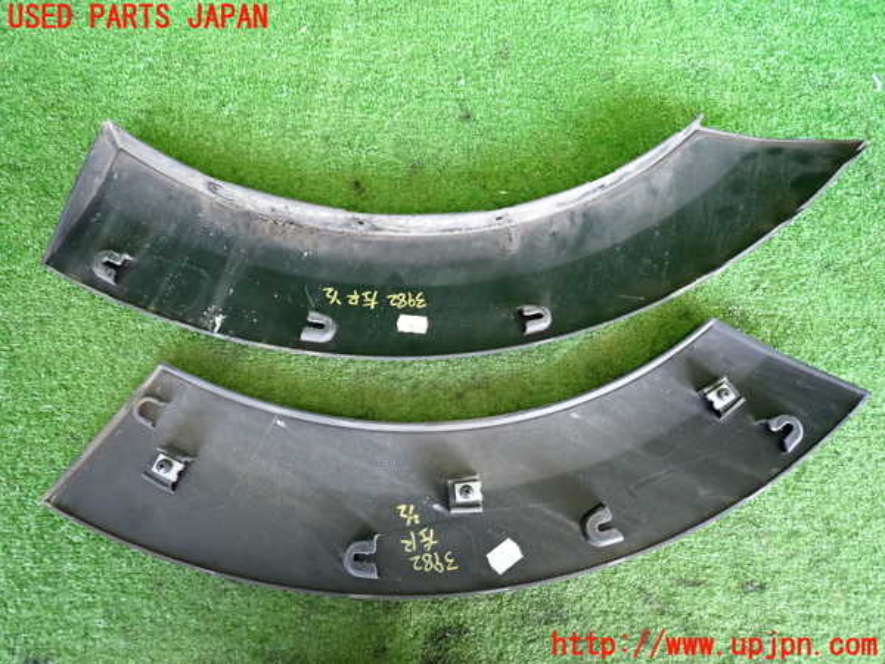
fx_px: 639
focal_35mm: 25
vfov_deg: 54.9
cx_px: 442
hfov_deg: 69.4
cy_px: 332
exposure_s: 1/30
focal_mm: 4.5
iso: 320
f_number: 2
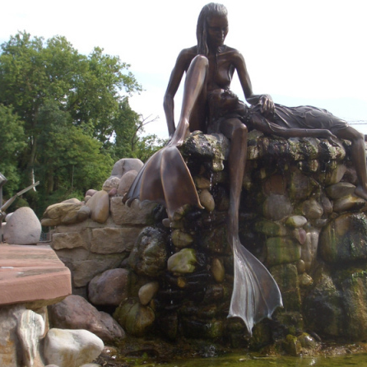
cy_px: 219
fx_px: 780
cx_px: 201
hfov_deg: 26.5
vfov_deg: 26.4
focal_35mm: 65
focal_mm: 6.8
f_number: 4.6
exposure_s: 1/200
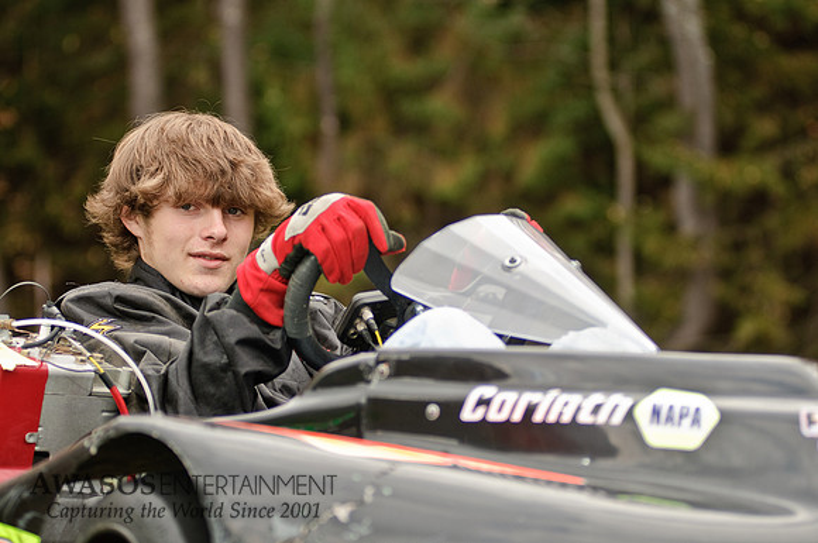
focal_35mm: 120
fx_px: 2723
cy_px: 272
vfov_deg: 11.4
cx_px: 409
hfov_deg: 17.1
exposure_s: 1/200
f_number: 2.8
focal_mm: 80
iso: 200
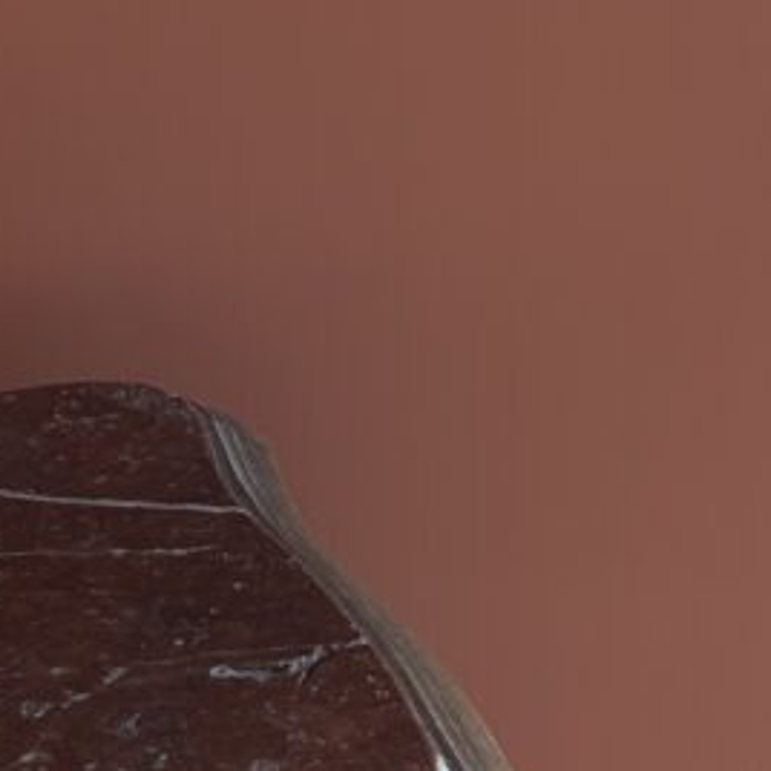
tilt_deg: -9.8
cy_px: -345
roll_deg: +0.6
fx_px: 3452
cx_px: 106
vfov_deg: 12.2
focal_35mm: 137
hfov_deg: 12.7
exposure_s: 1/111
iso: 50
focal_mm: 5.96
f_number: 1.6
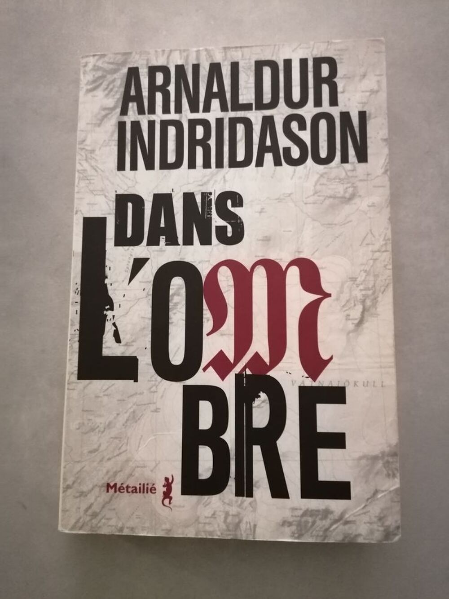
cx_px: 224
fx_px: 467
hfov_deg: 51.4
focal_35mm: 27
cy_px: 300
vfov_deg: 65.3
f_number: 1.8
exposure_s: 1/14.3
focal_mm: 4.75
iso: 2500
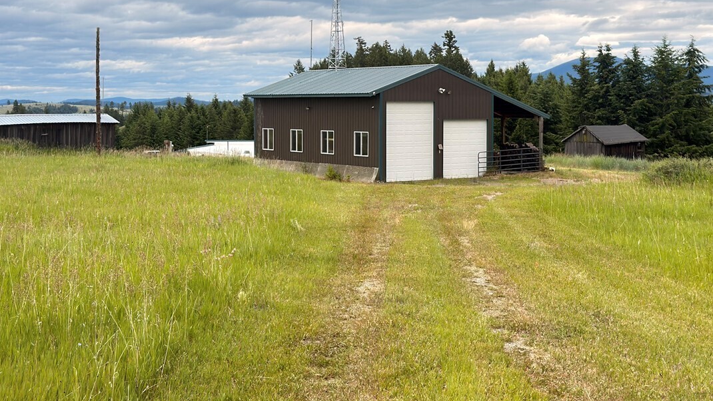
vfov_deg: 21.0
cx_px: 384
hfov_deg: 36.6
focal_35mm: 57
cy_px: 143
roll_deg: +0.9
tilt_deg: -2.3
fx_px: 1078
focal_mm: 6.76
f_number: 1.78
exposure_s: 1/1022
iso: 100
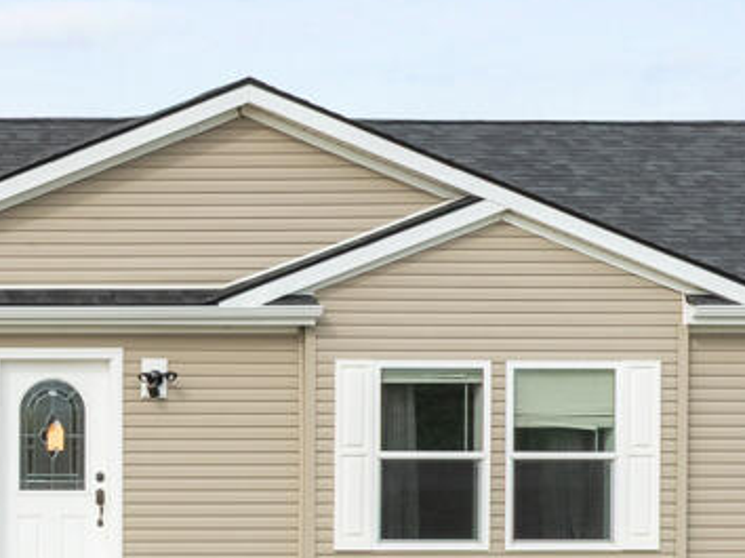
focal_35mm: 116
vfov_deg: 12.7
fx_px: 2495
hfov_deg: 16.0
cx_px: -273
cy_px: 339
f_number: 6.3
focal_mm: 12.29
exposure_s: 1/400
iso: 100
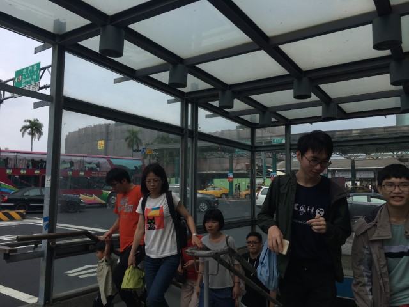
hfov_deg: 61.7
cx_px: 204
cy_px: 154
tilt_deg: +6.2
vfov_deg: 48.2
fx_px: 343
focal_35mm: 29
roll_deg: +0.1
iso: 25
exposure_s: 1/1115
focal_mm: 4.15
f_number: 2.2
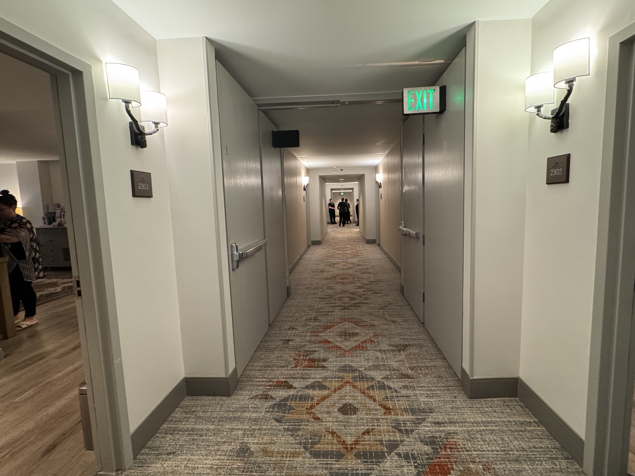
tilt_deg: -4.3
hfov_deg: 98.1
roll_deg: +1.5
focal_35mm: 15
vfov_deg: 81.7
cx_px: 332
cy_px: 228
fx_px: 275
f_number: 2.2
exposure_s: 1/60
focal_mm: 2.22
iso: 400
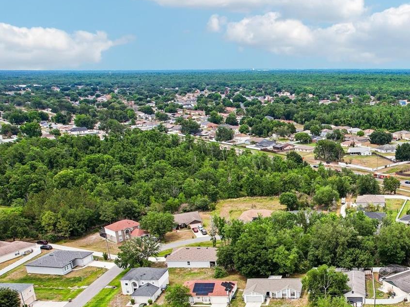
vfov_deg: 34.6
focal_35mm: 40
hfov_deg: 43.4
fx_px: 474
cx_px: 357
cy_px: 253
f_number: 2.8
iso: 140
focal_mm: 8.4
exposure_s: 1/2500
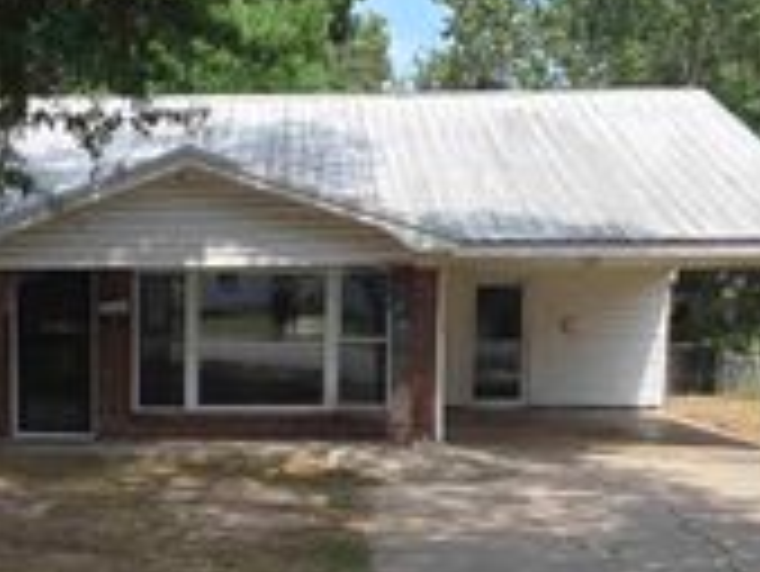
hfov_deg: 28.1
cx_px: 180
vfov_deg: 21.3
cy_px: 493
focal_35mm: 68
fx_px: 1494
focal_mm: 5.4
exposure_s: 1/997
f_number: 1.8
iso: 25
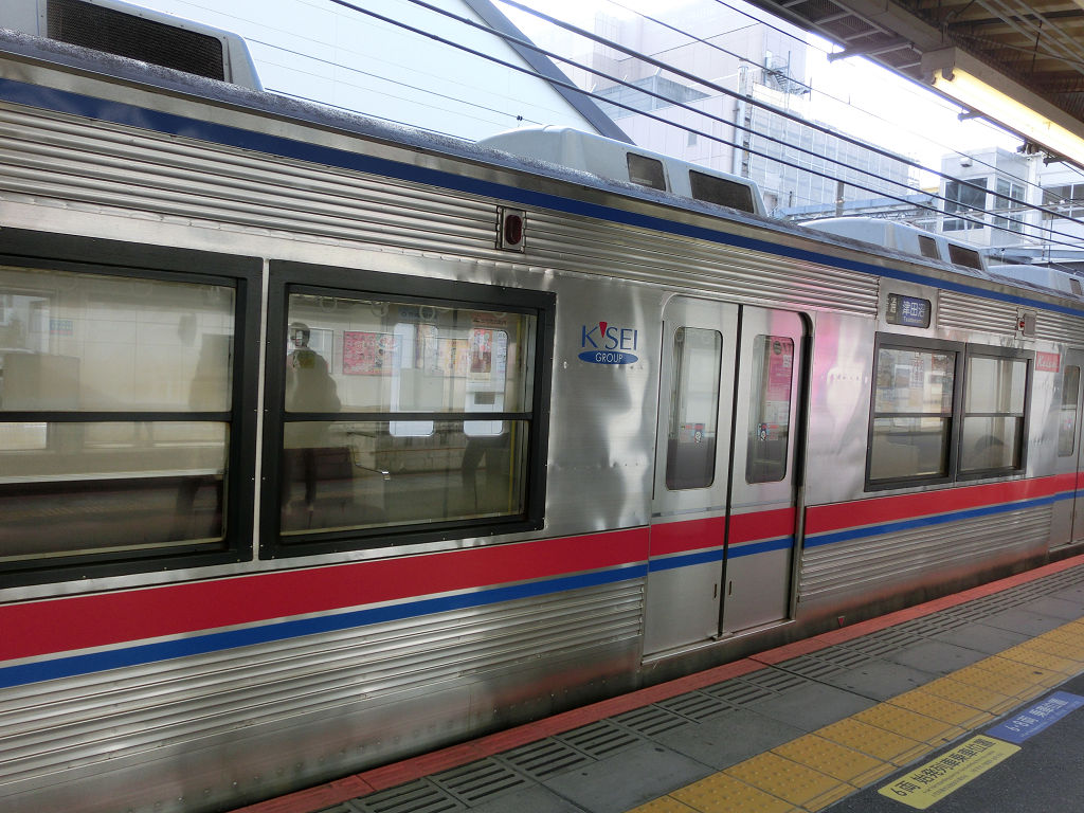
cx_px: 542
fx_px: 877
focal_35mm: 28
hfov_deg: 63.4
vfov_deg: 49.7
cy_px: 406
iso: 80
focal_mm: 5
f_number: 3
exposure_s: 1/200
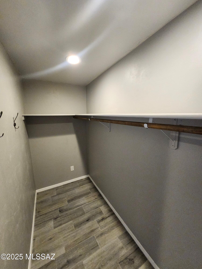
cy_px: 134
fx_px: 101
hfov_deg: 89.9
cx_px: 101
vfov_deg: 106.2
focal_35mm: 13
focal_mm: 1.74
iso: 250
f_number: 2.2
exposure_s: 1/60
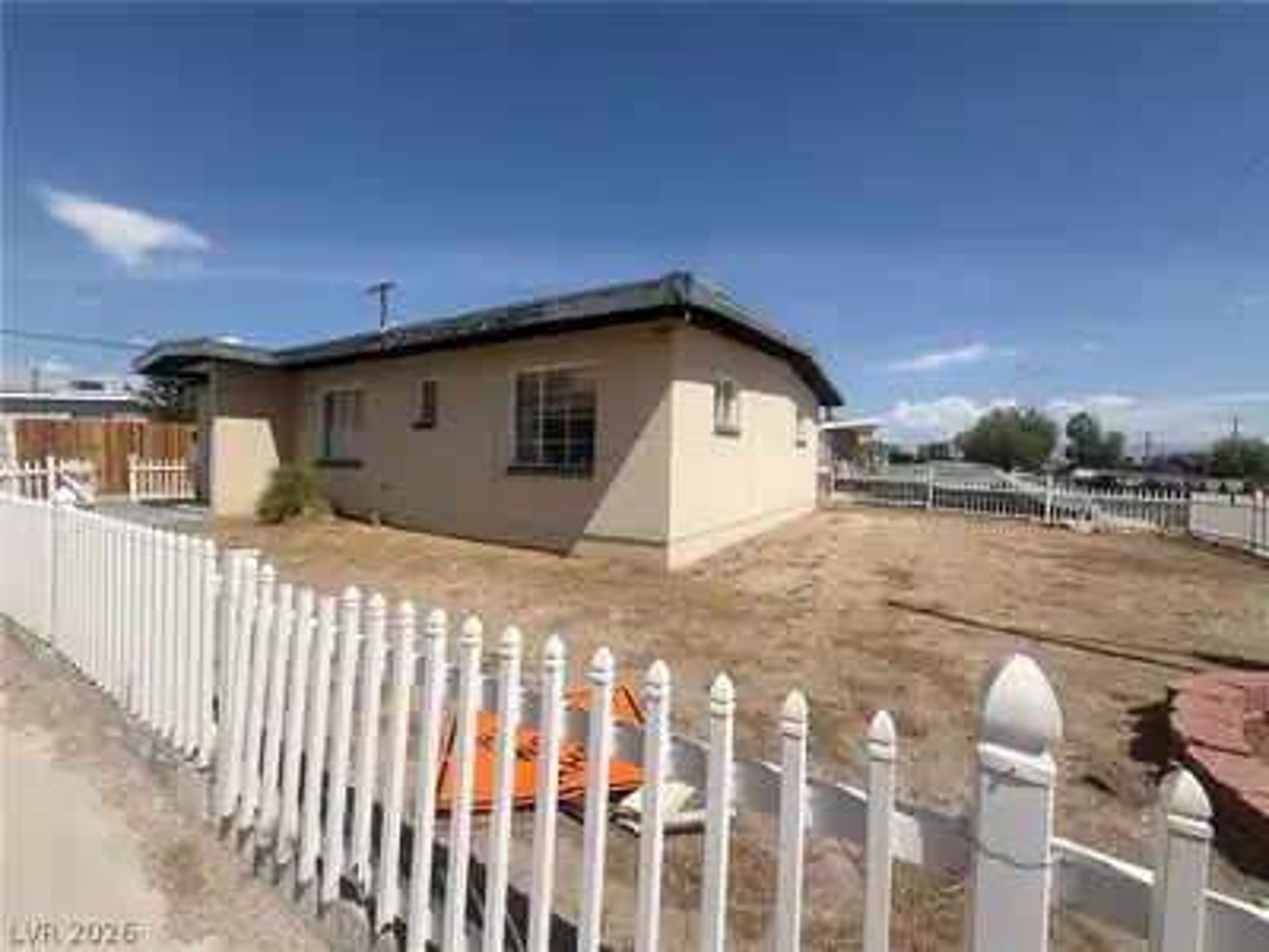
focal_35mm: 14
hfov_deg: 102.1
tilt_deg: -1.3
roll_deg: -1.0
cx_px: 634
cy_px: 476
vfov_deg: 85.7
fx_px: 513
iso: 50
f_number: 2.2
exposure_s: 1/4425
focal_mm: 2.22
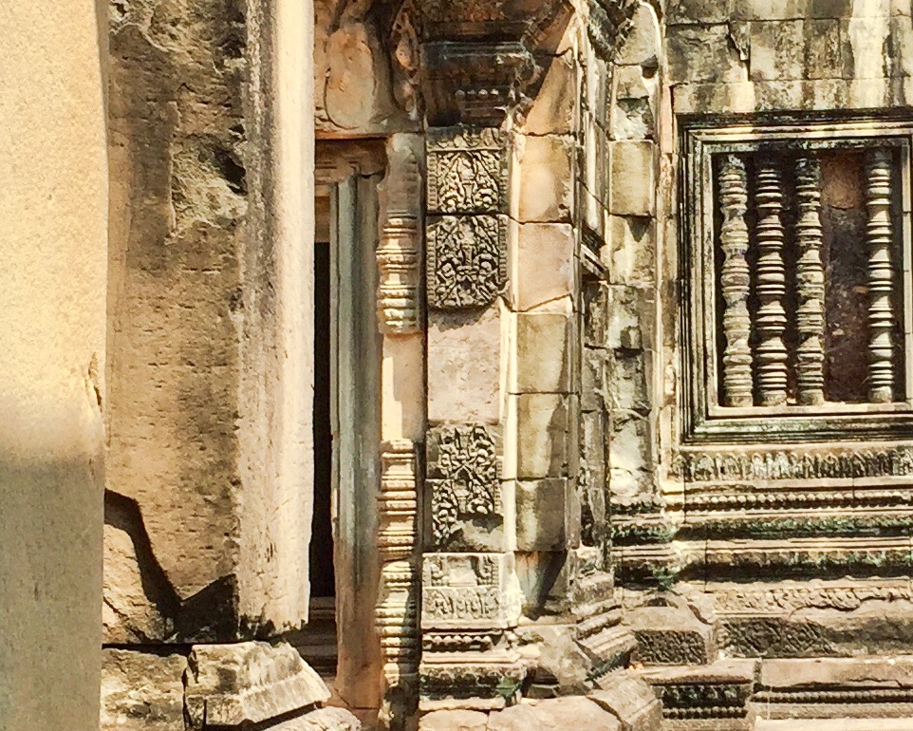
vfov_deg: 16.0
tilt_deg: +2.5
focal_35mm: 96
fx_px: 2595
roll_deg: +0.1
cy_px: 396
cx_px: 738
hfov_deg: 19.7
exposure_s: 1/1014
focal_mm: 4.15
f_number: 2.2
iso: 32
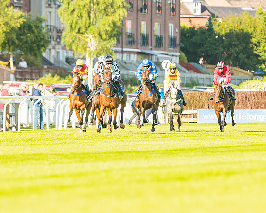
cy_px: 99
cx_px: 115
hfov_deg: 3.1
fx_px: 4886
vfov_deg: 2.5
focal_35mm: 621
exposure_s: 1/2000
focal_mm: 300
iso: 400
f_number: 5
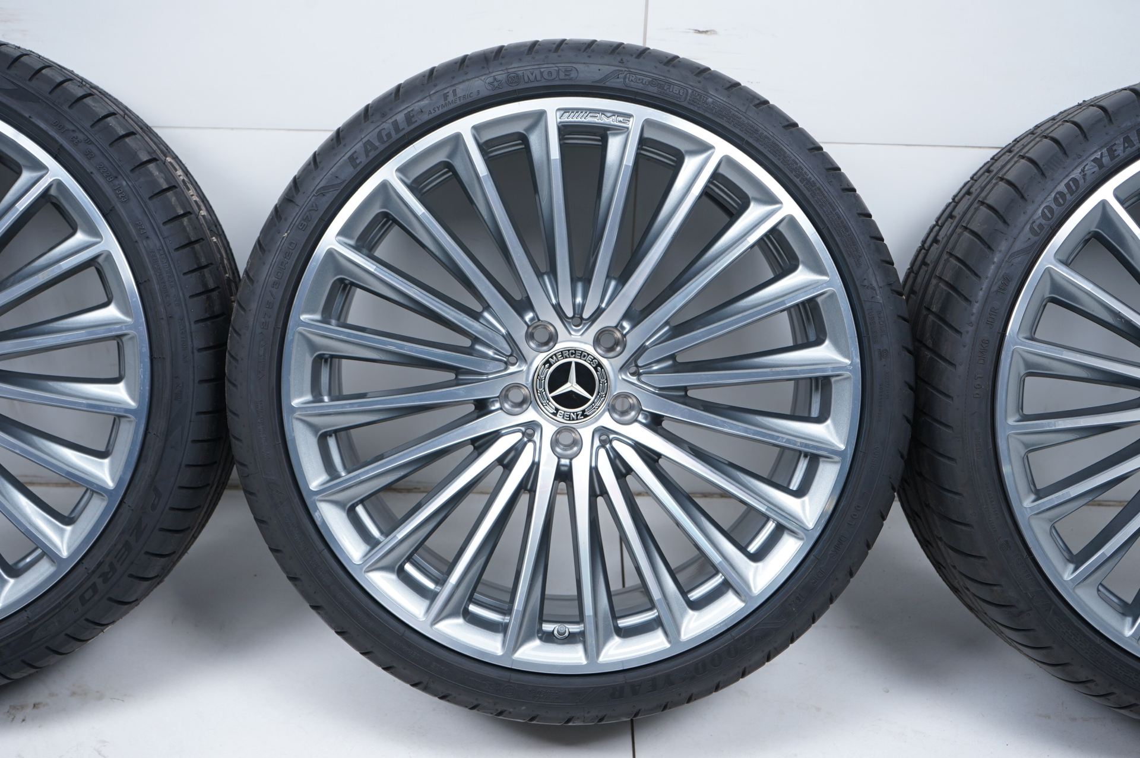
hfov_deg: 42.8
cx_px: 570
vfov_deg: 29.2
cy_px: 379
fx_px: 1456
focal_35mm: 46
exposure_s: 1/125
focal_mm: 46
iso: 250
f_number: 7.1
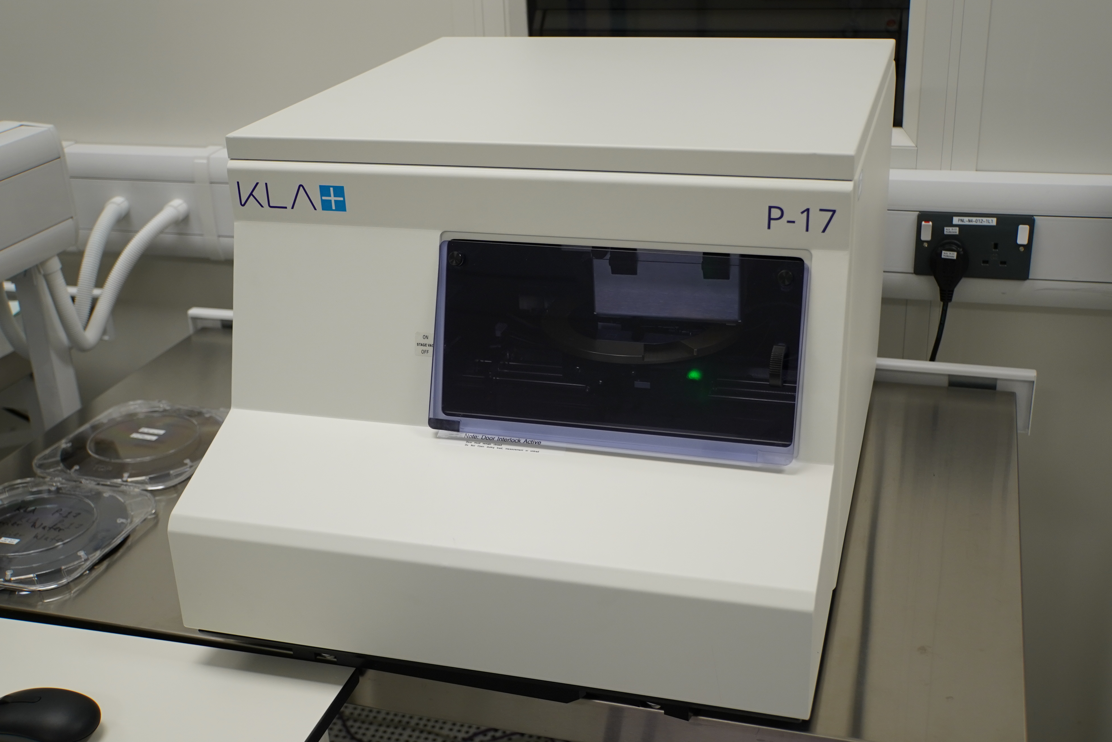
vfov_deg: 31.9
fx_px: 1297
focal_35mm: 42
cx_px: 556
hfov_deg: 46.4
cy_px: 371
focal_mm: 28
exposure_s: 1/160
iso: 400
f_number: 4
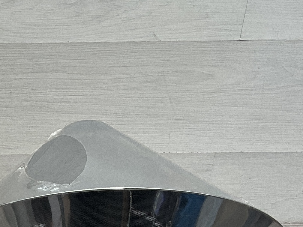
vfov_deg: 15.0
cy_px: 291
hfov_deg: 18.7
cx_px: -138
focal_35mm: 94
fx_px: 823
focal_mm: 3
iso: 40
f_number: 1.8
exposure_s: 1/100
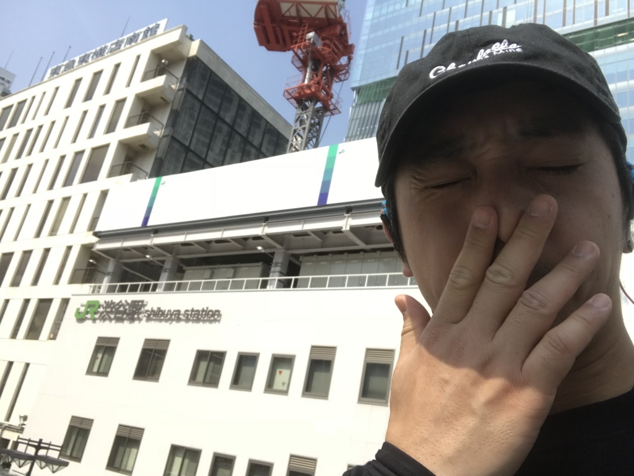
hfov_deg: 56.8
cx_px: 317
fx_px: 586
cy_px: 238
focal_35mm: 32
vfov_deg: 44.2
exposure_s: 1/871
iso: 25
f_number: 2.2
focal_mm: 2.87
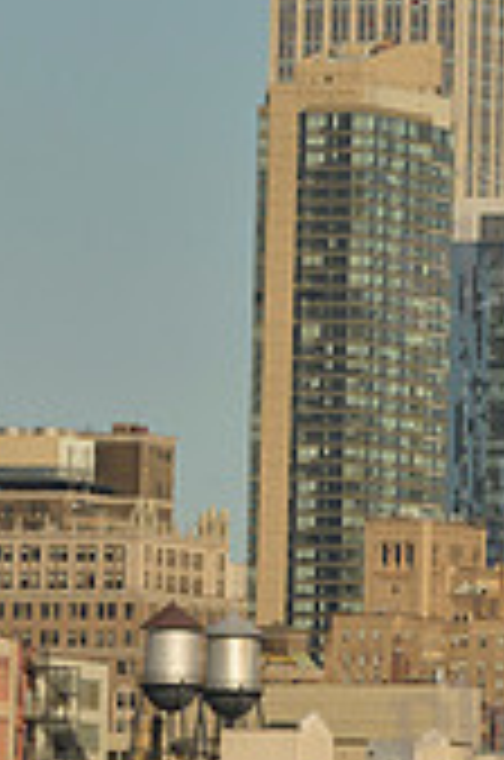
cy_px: 45
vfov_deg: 3.0
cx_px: 155
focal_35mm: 688
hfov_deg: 2.0
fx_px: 14506
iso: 200
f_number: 9
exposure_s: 1/1000
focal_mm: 200
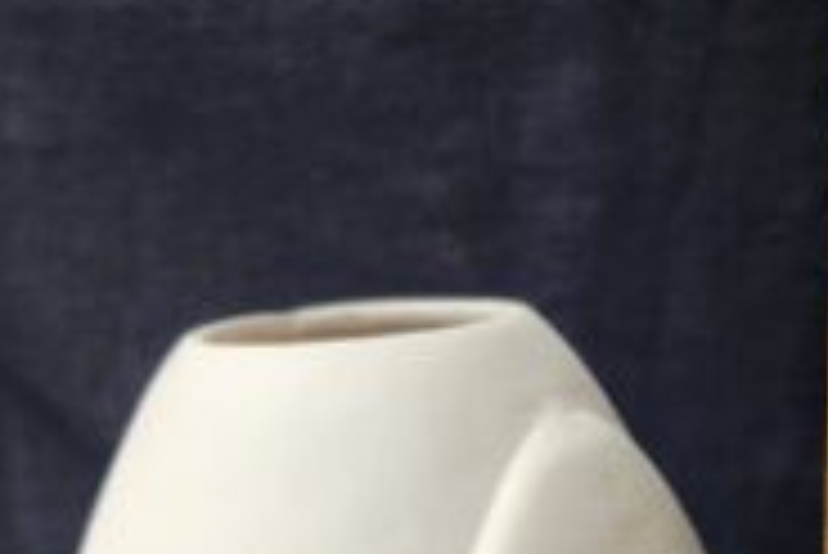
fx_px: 1197
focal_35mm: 52
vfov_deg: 22.2
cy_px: 797
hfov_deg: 37.7
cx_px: 554
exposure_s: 1/120
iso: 400
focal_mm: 5.4
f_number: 1.8
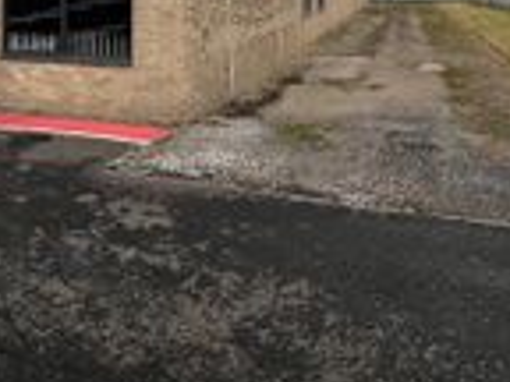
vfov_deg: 32.4
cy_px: -81
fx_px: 530
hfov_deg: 50.6
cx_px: 177
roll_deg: +2.8
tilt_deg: +6.2
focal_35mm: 36
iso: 32
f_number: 1.8
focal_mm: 1.57
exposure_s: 1/138
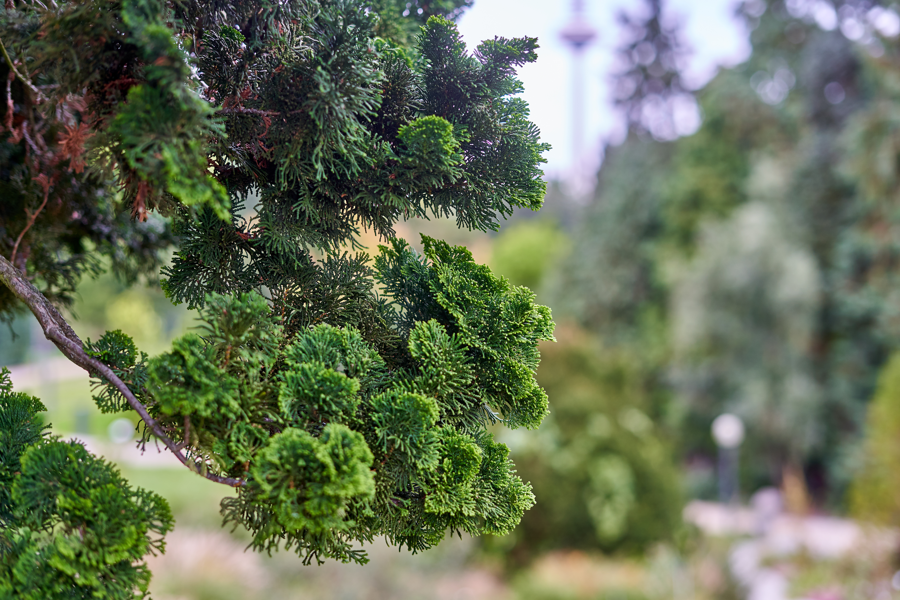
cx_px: 450
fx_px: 1250
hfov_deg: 39.6
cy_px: 300
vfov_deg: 27.0
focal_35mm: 50
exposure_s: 1/50
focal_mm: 50
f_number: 2.5
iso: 160
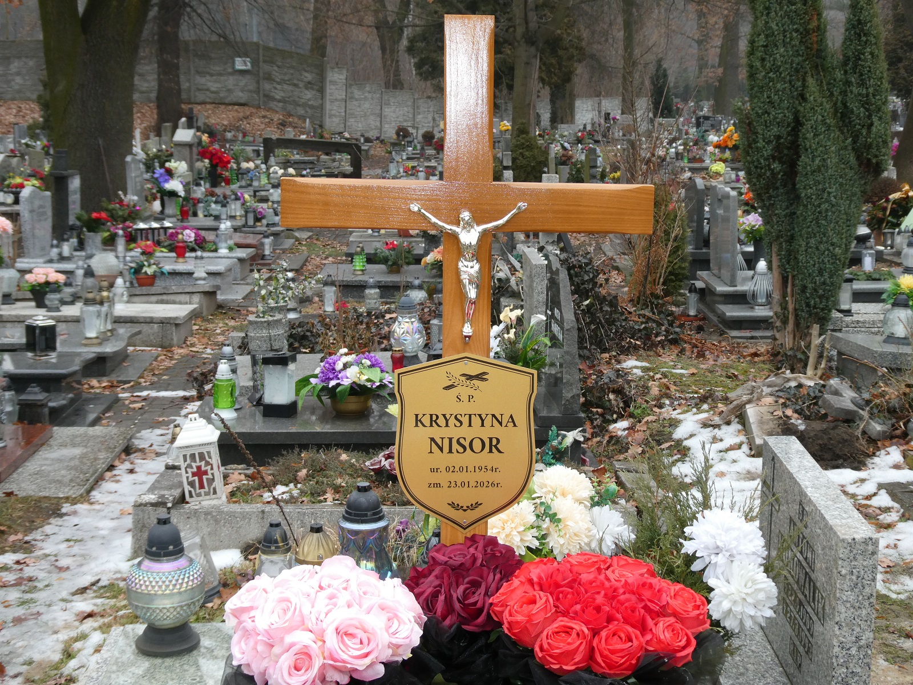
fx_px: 1503
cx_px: 456
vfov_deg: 25.7
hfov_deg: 33.8
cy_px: 342
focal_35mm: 57
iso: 160
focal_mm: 10.3
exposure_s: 1/60
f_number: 4.2
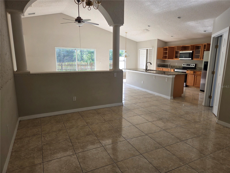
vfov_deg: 58.9
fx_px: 153
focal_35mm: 23
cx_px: 115
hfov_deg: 73.9
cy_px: 86
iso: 32
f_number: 1.8
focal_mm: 5.4
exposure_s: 1/180
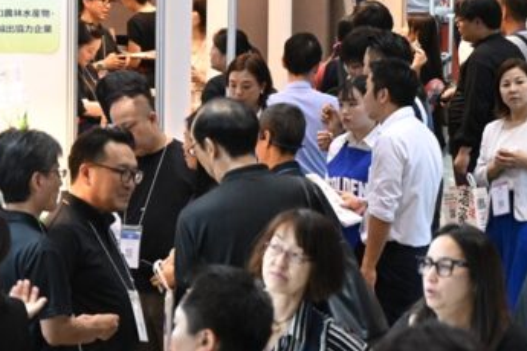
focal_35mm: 326
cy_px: 67
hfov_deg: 6.3
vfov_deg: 4.2
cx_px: 733
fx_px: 4772
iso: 5600
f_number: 6.3
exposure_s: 1/125
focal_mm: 110
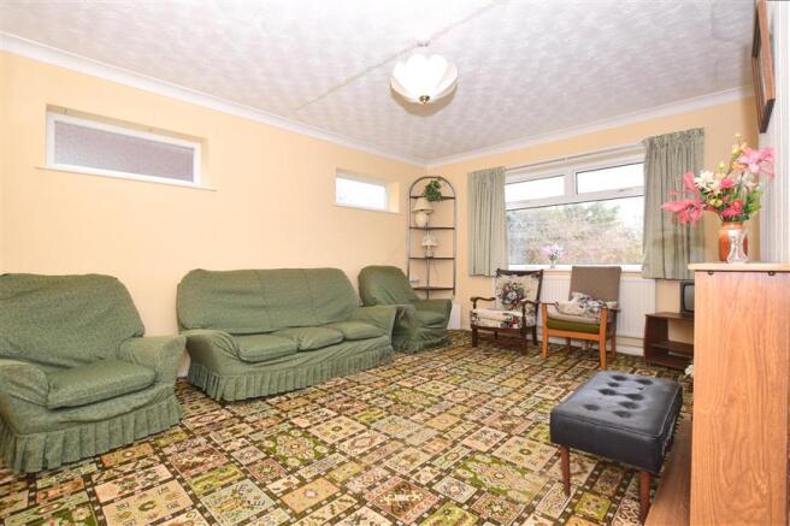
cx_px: 395
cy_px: 263
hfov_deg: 100.4
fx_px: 329
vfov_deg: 77.3
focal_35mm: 15
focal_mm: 10
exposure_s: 1/160
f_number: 6.3
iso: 400
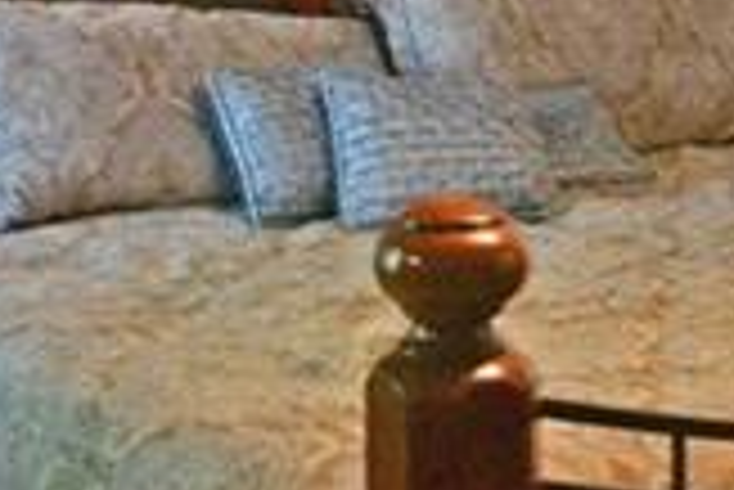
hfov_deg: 21.5
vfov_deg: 13.9
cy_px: -198
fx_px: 1918
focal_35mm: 94
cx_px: 549
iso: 1600
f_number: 16
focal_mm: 10
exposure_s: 1/2
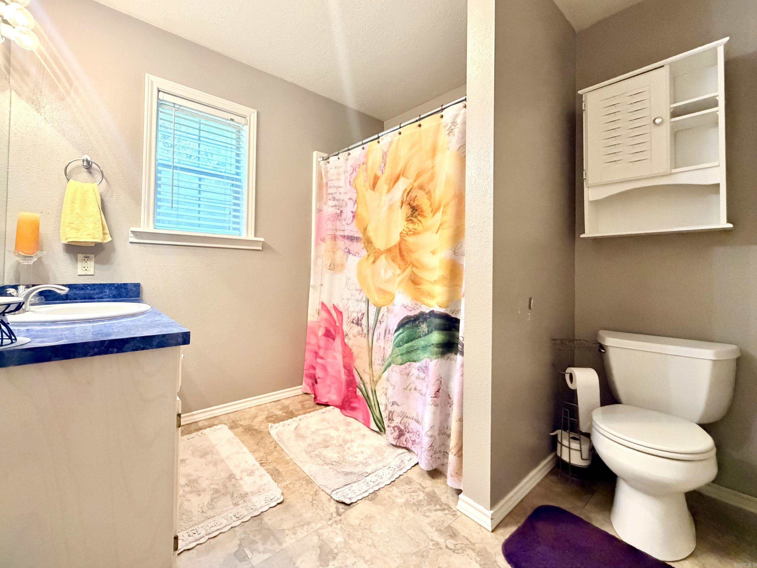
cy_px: 264
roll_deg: -1.3
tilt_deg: +0.4
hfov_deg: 98.0
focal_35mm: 15
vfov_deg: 81.6
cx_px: 355
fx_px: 328
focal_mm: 2.22
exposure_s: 1/60
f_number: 2.2
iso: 1000
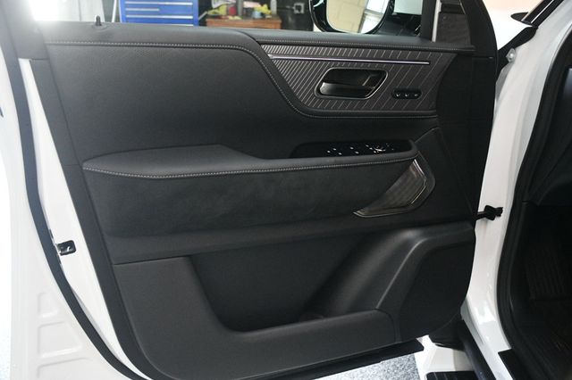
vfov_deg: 36.8
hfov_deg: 53.2
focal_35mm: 36
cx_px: 286
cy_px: 190
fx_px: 572
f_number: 3.8
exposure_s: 1/125
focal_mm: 24
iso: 3200
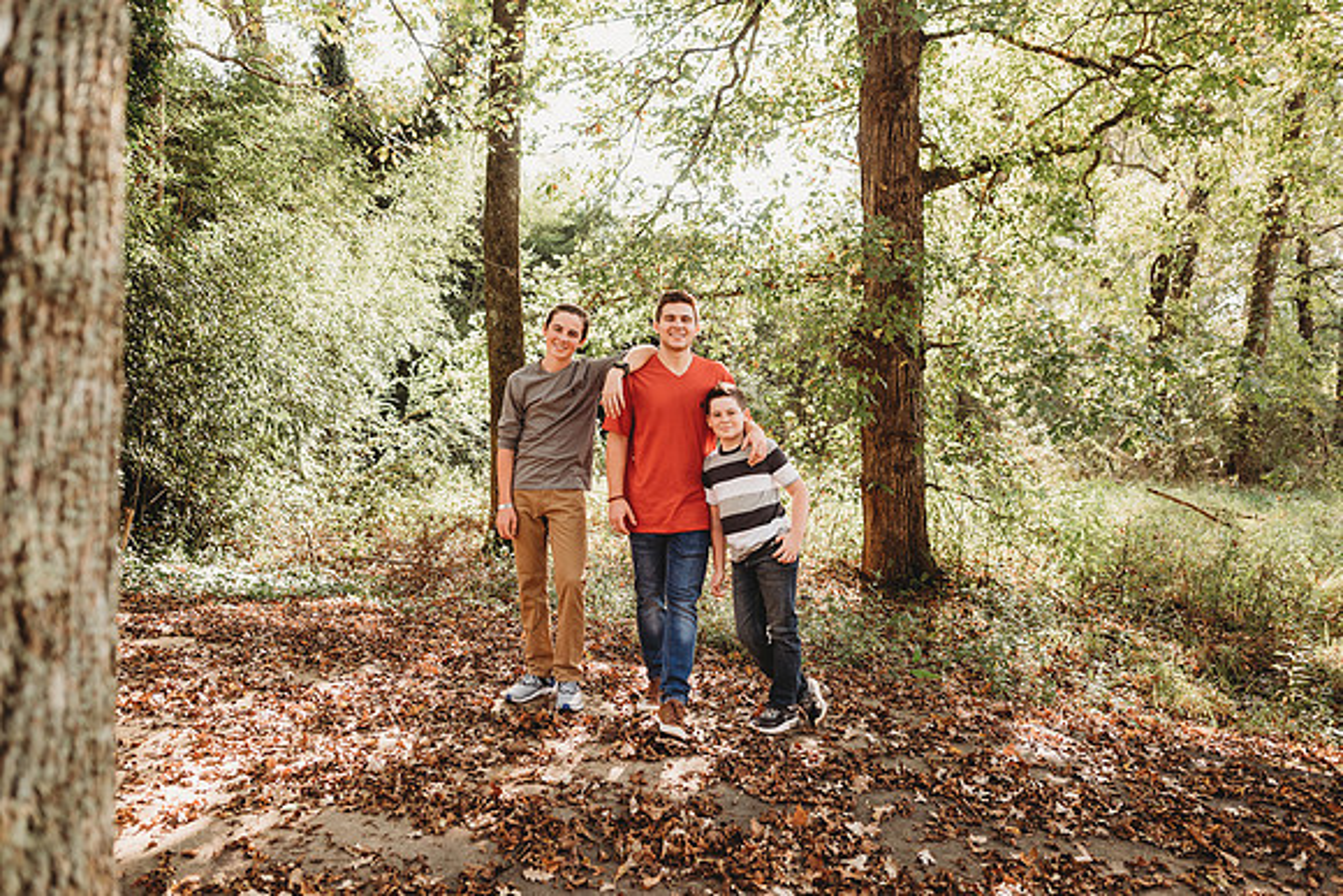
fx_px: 896
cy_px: 448
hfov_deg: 73.7
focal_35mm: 24
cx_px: 672
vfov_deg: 53.2
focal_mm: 24
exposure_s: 1/250
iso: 250
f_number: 3.2
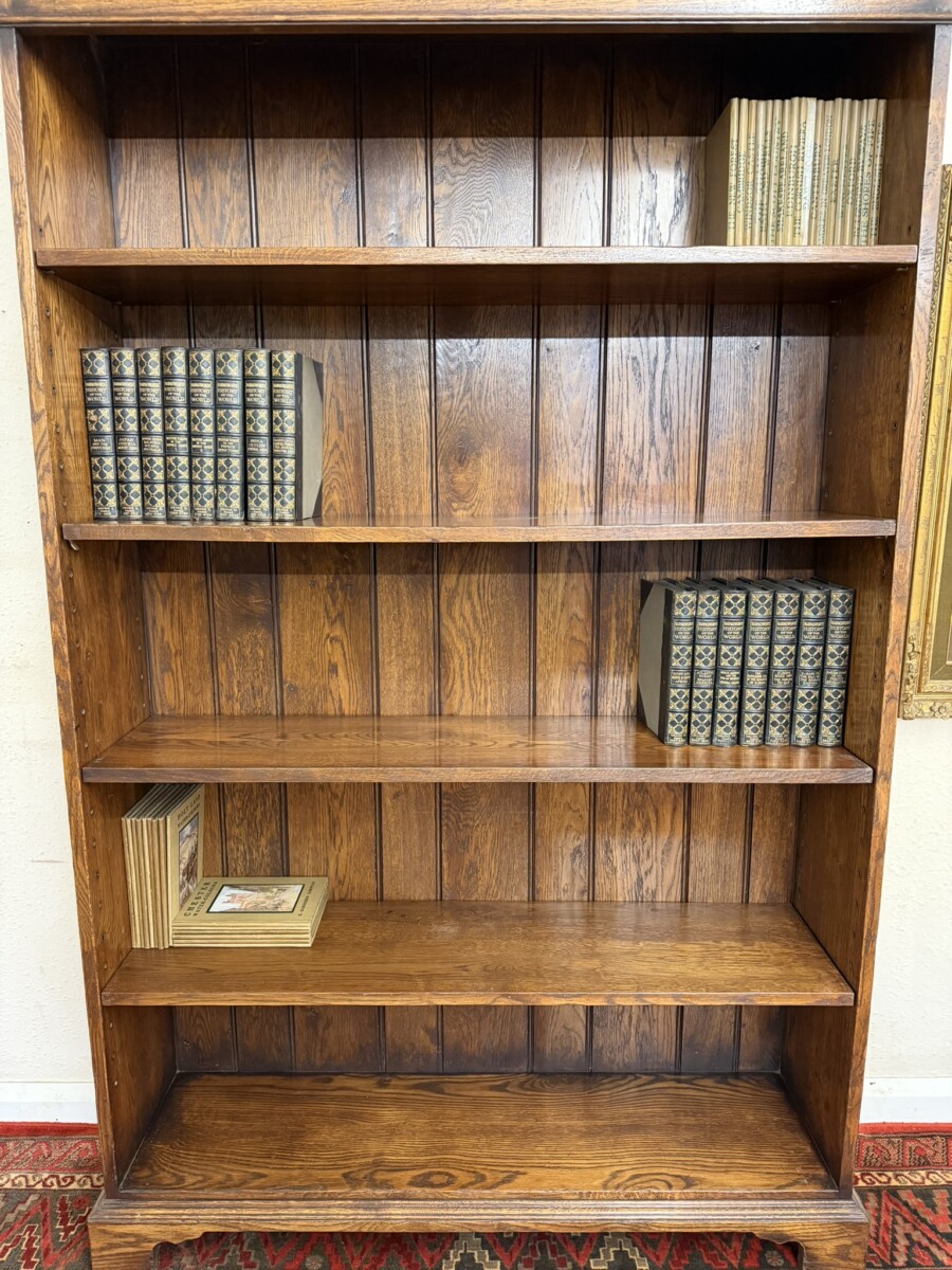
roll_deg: -0.8
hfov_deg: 56.8
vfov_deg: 71.6
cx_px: 476
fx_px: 880
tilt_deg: -11.2
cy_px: 635
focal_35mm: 24
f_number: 1.78
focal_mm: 6.76
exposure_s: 1/50
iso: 640
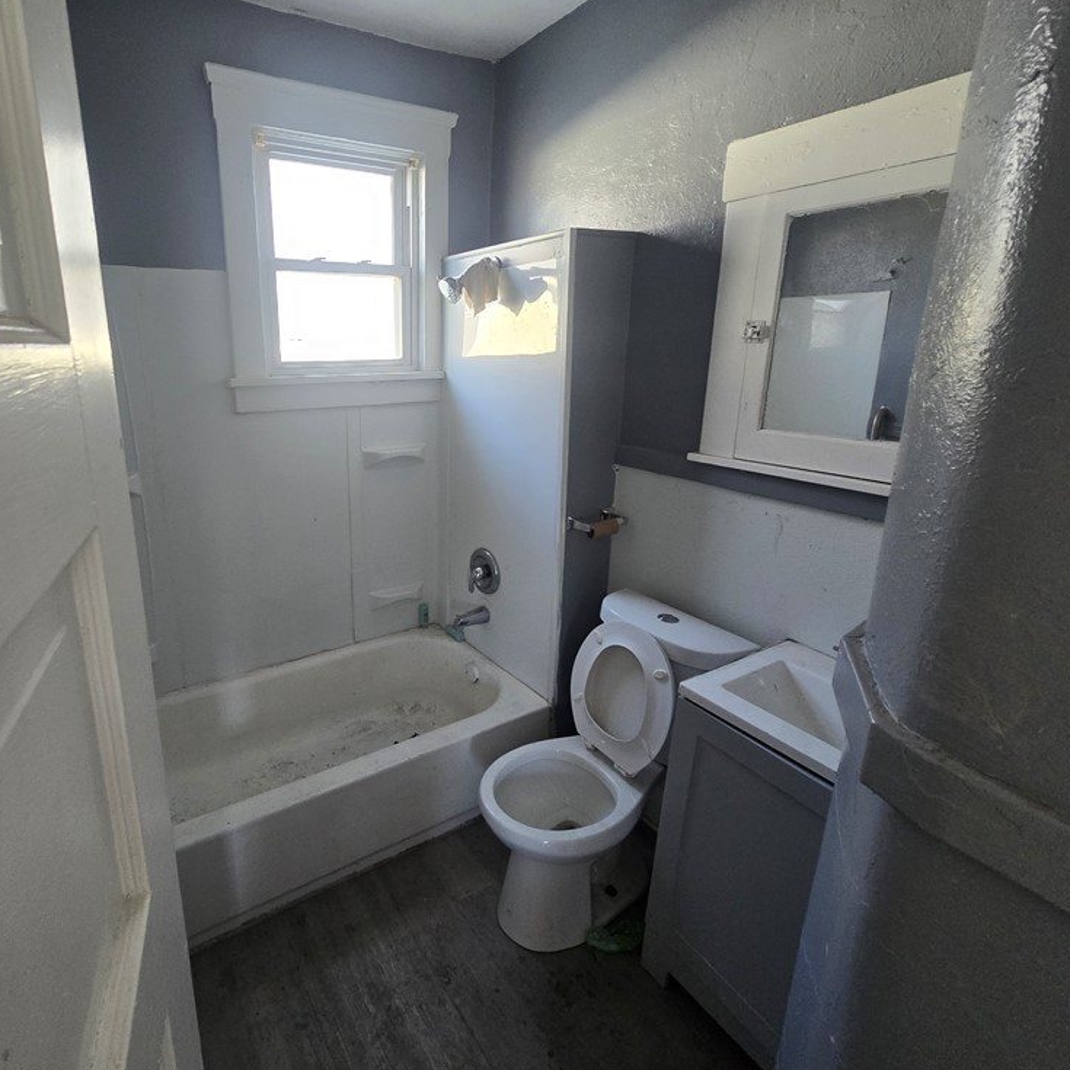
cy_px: 517
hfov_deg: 86.2
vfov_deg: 87.4
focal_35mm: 16
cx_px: 424
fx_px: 560
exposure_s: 1/60
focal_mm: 2.2
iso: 320
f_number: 2.2
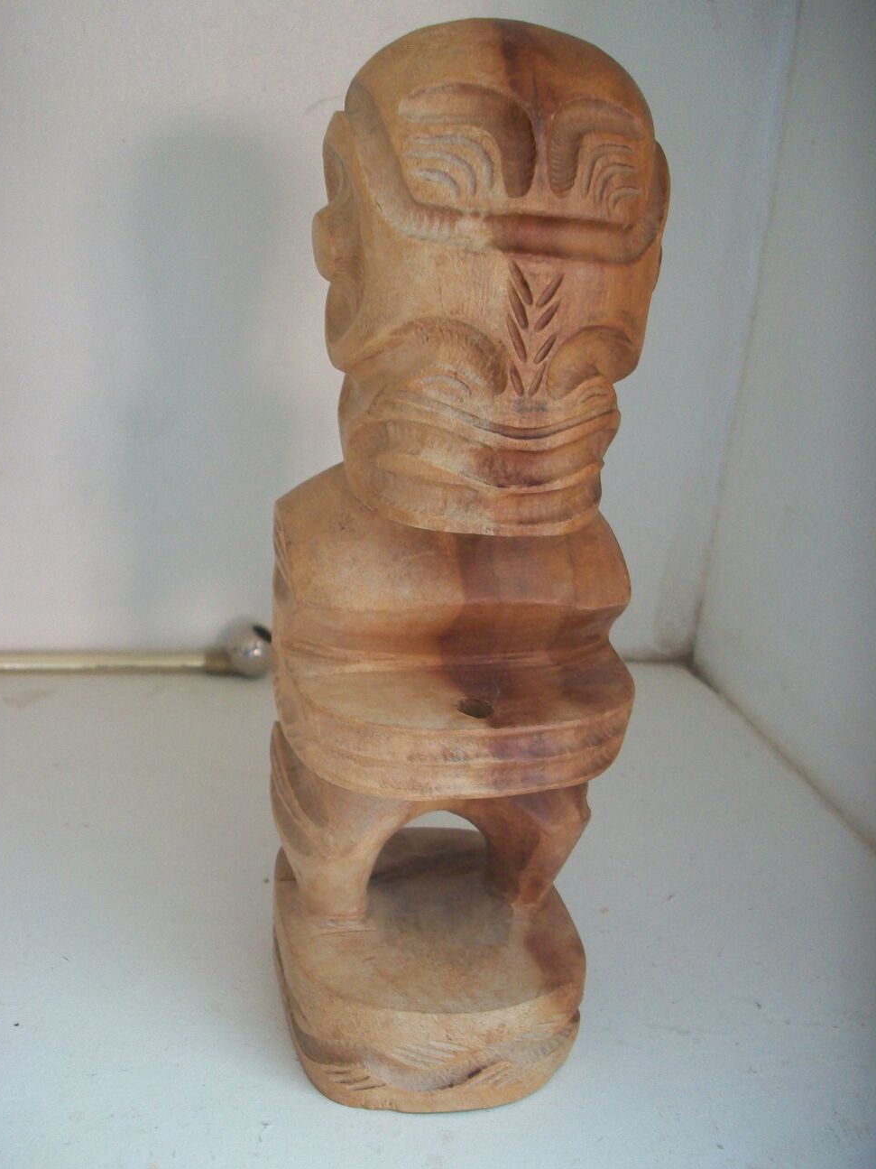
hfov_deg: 40.7
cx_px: 439
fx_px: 1181
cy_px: 587
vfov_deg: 52.6
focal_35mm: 35
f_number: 2.8
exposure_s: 1/20
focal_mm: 5.7
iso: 160
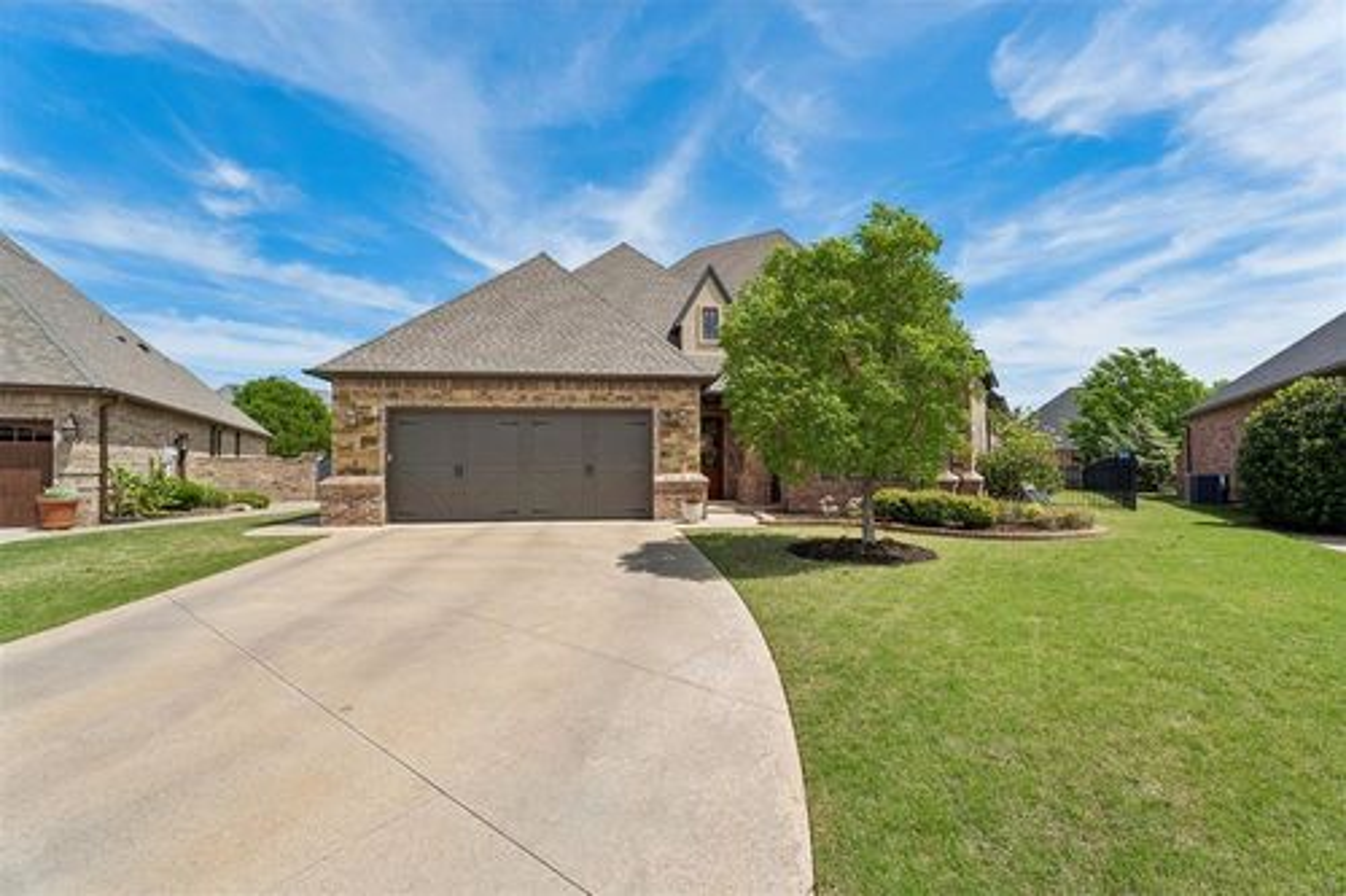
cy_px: 448
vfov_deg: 77.3
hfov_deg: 100.4
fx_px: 561
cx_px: 673
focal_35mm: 15
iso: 250
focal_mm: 10
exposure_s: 1/2500
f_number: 5.6
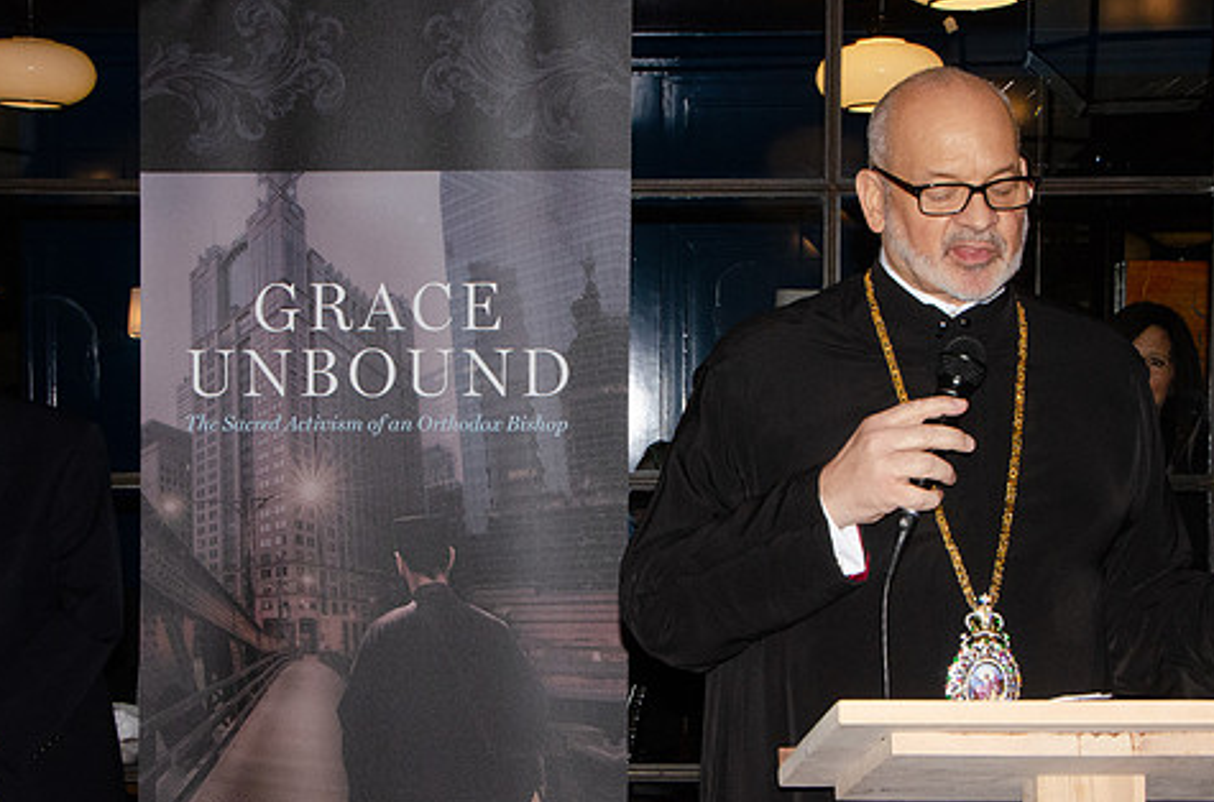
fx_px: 2220
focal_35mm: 66
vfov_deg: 20.5
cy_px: 383
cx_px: 583
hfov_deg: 30.6
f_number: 18
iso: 2500
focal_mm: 36
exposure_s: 1/125
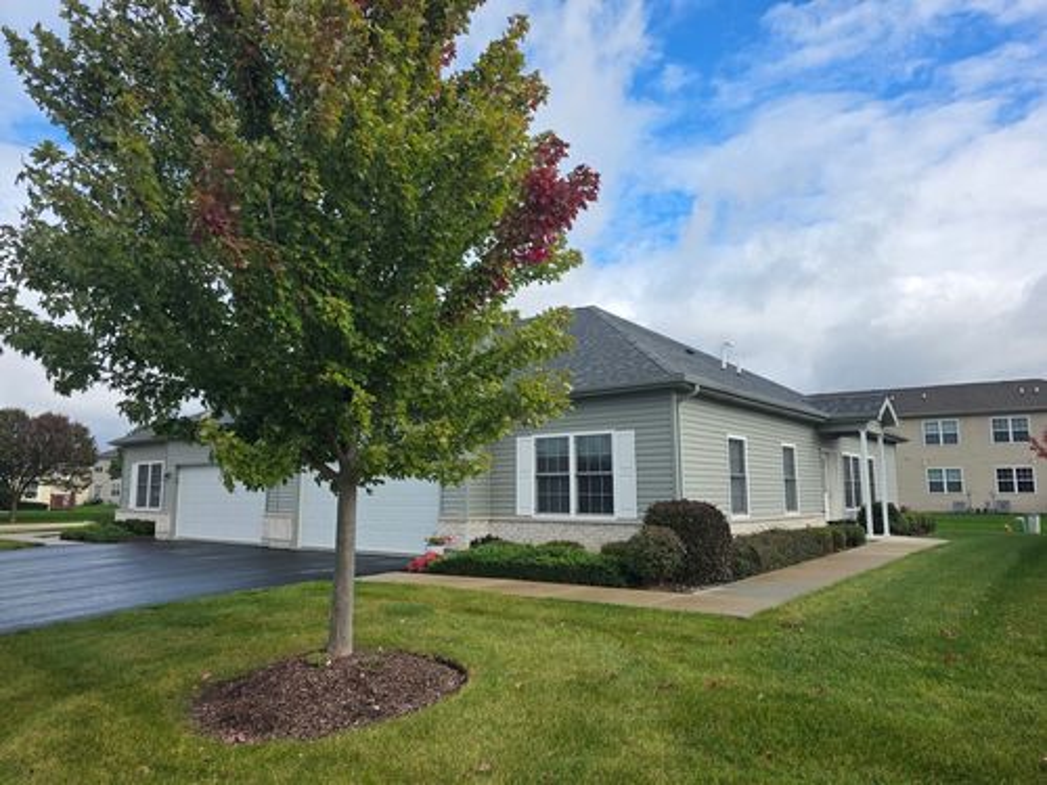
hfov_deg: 73.9
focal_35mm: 23
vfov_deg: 58.9
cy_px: 392
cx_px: 524
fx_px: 696
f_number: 1.7
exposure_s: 1/4539
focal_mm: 6.3
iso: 80
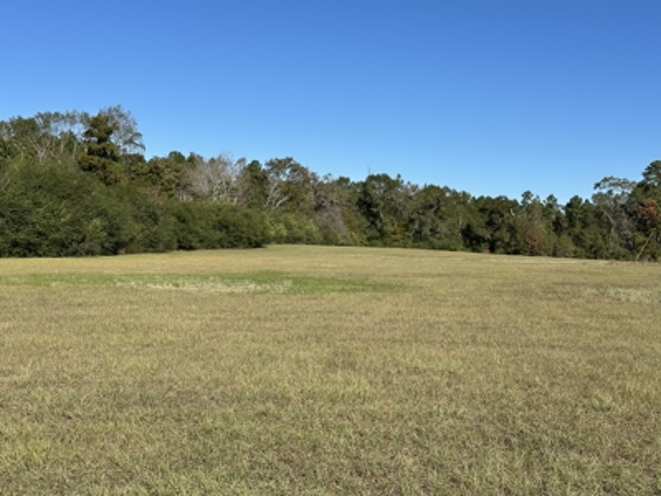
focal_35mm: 48
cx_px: 330
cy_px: 248
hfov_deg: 39.7
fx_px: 917
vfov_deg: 30.3
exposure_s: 1/4566
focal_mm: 6.86
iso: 64
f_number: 1.78
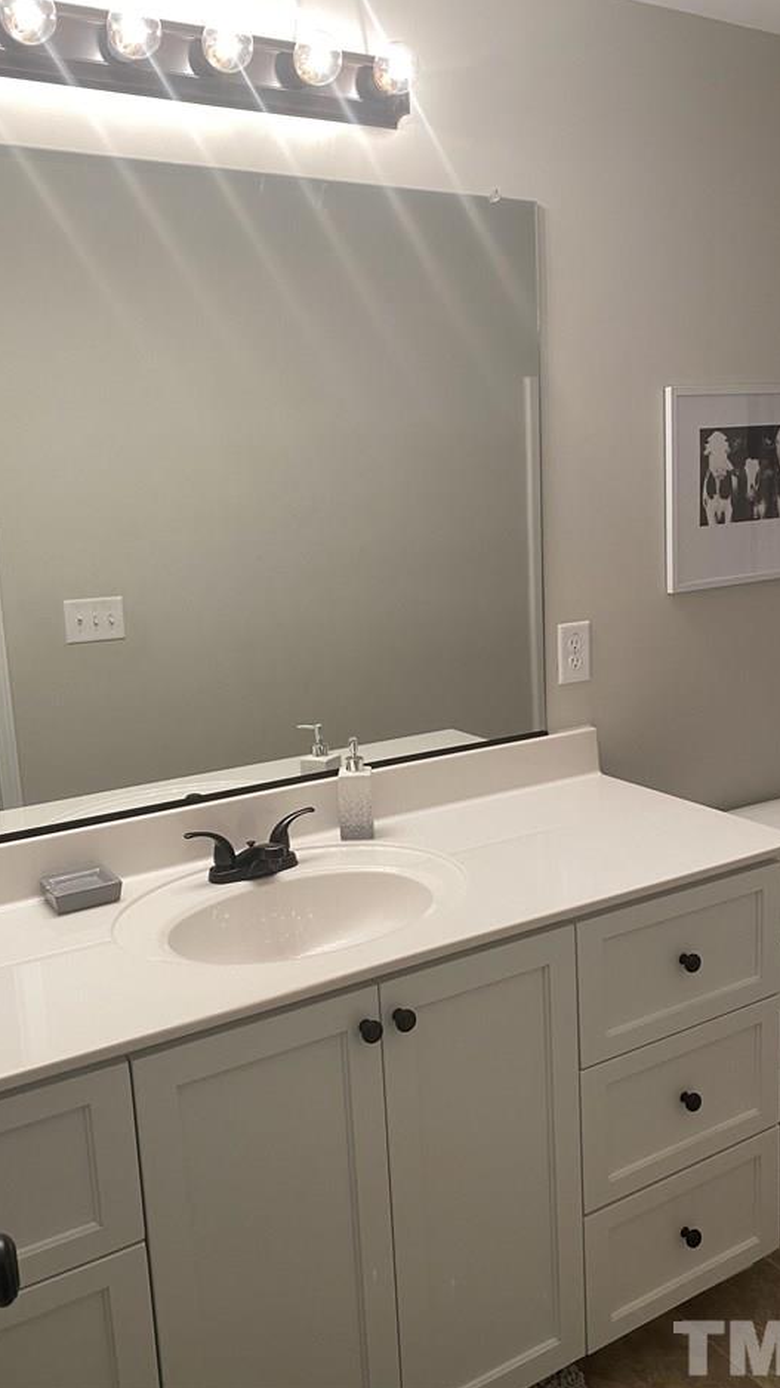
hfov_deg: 40.1
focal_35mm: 29
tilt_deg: -8.4
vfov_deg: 66.1
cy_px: 682
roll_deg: +2.7
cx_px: 383
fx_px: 1067
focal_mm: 4.25
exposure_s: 1/60
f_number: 1.8
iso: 100
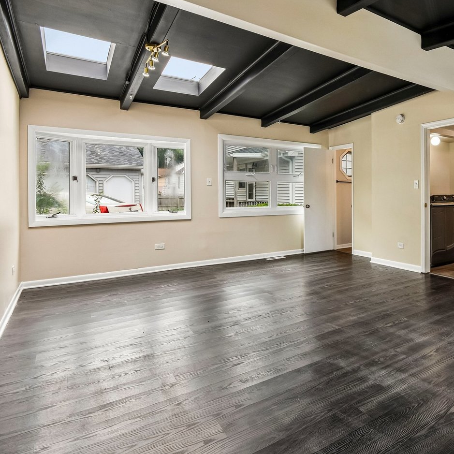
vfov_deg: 69.4
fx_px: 326
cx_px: 376
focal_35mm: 22
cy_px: 200
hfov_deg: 62.5
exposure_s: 1/20
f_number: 8
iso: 400
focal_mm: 10
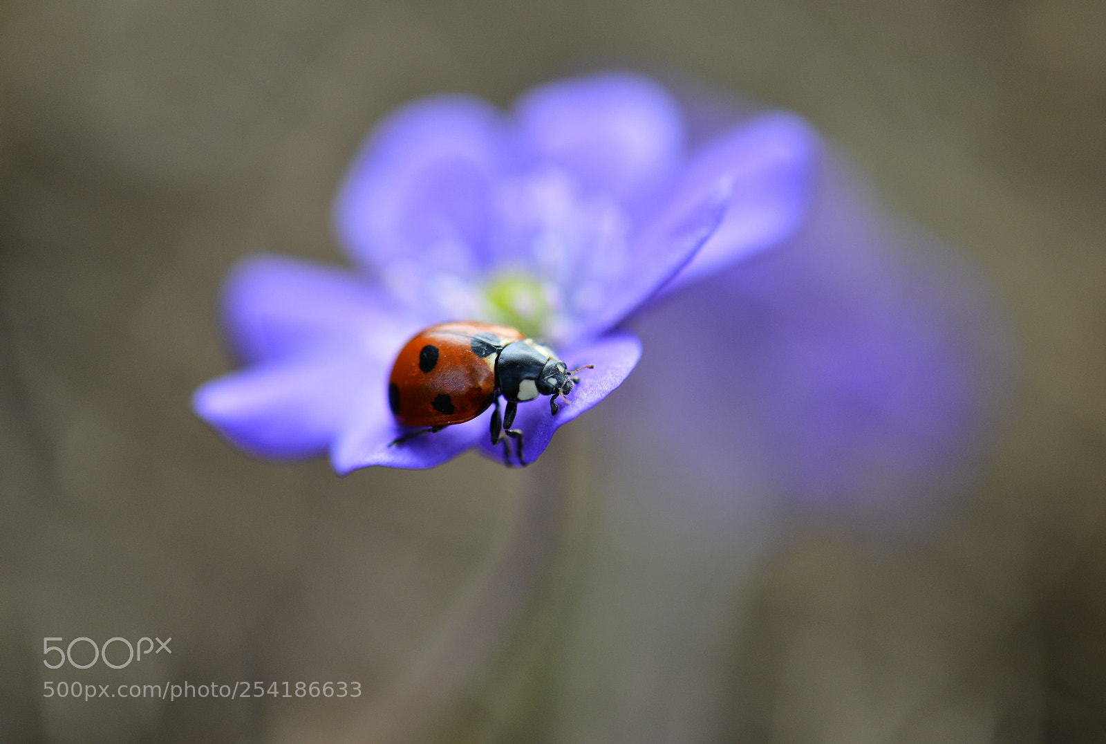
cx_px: 553
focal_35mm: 105
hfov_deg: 19.4
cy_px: 372
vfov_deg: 13.1
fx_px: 3234
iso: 200
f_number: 5.6
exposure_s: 1/125
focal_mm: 105
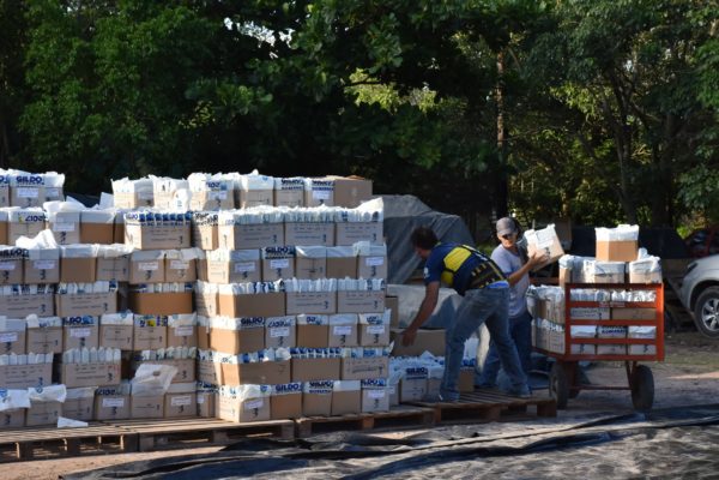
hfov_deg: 24.2
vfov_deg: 16.3
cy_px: 240
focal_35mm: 84
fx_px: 1678
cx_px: 360
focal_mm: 56
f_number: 14
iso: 500
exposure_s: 1/250
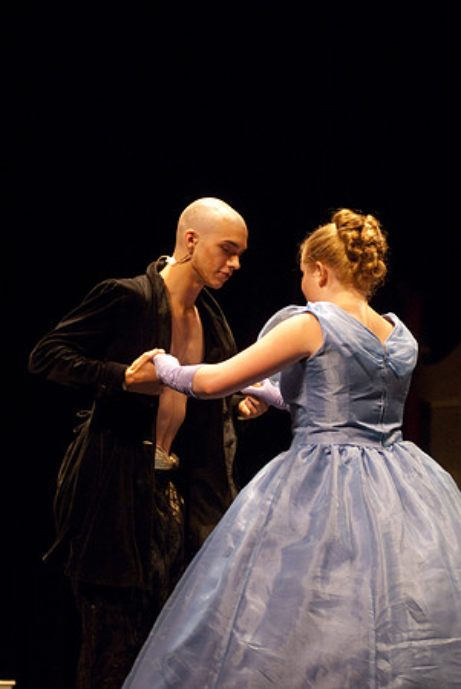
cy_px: 344
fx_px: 2472
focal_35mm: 129
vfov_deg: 15.9
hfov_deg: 10.7
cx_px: 230
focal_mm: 86
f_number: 2.8
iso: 1250
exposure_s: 1/160
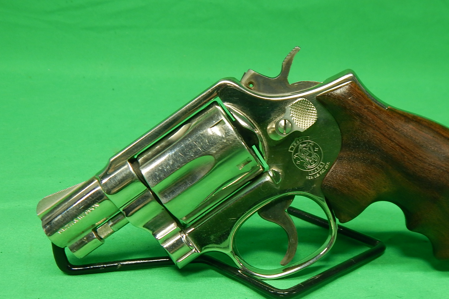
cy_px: 200
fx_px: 536
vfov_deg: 30.9
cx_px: 293
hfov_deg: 44.9
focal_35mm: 43
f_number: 3.2
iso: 125
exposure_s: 1/30
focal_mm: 5.6
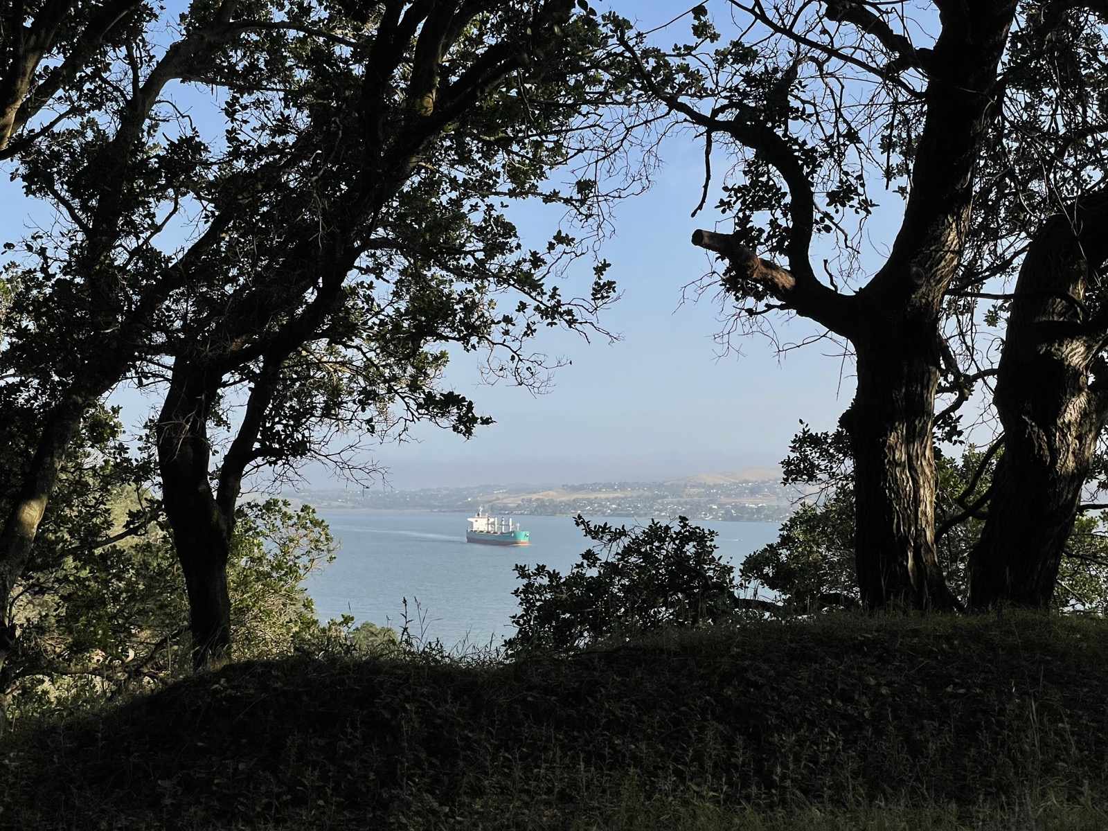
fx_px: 1664
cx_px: 554
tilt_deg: +3.7
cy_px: 416
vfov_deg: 28.0
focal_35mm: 52
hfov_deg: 36.8
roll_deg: +0.6
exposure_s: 1/3425
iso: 32
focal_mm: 6
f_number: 2
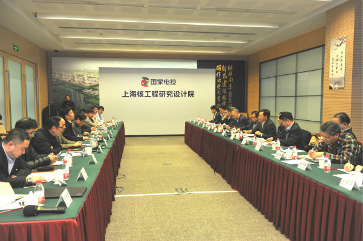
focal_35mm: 31
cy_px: 120
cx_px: 182
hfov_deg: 60.3
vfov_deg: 42.3
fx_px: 312
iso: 1100
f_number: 4
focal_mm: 31
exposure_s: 1/100
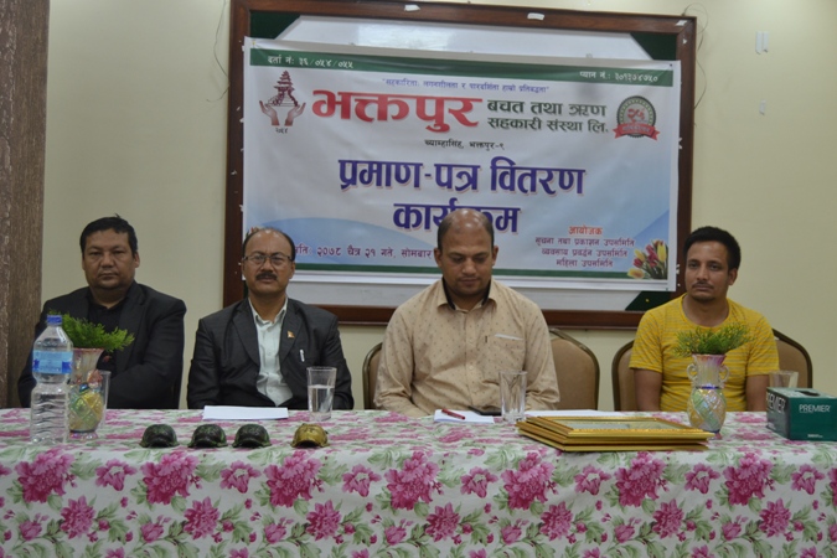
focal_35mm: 45
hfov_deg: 43.6
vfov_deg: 29.9
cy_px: 279
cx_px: 418
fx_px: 1046
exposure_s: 1/60
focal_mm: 30
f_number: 4.2
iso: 450
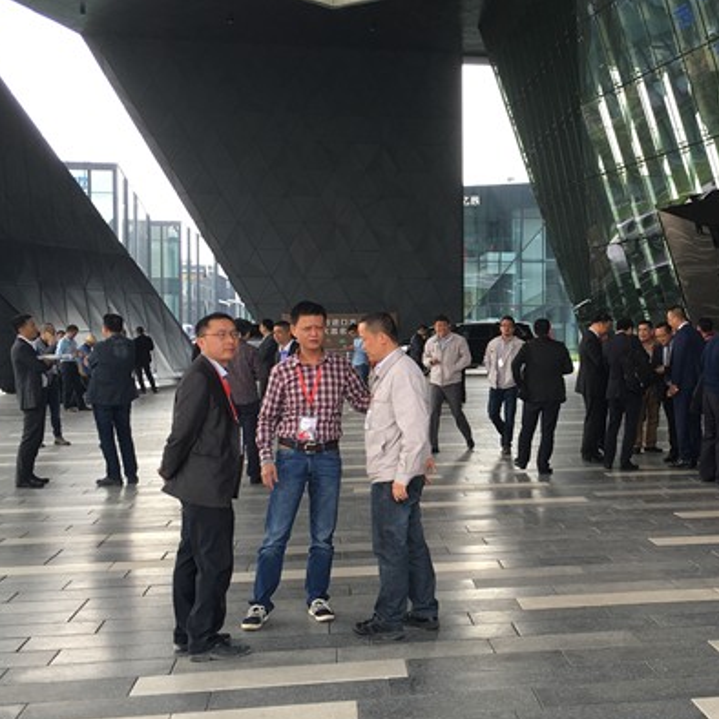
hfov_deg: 31.8
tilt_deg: -0.5
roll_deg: +0.7
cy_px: 372
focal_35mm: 52
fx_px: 1222
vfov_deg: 32.8
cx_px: 584
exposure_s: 1/149
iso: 25
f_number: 2.2
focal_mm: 4.15
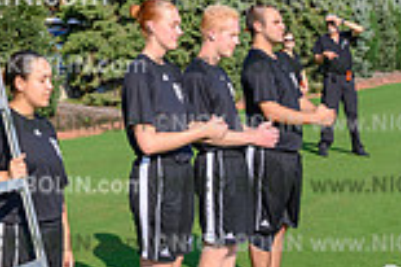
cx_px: -54
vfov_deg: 14.3
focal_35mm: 90
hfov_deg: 21.3
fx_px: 1001
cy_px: -115
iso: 80
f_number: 7.1
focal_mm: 24
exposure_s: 1/200
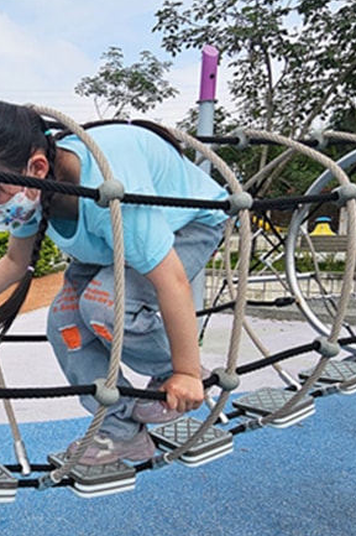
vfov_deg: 58.5
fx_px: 475
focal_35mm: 32
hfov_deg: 36.2
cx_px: -15
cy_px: 309
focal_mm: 2.2
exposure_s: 1/2210
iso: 50
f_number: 2.2
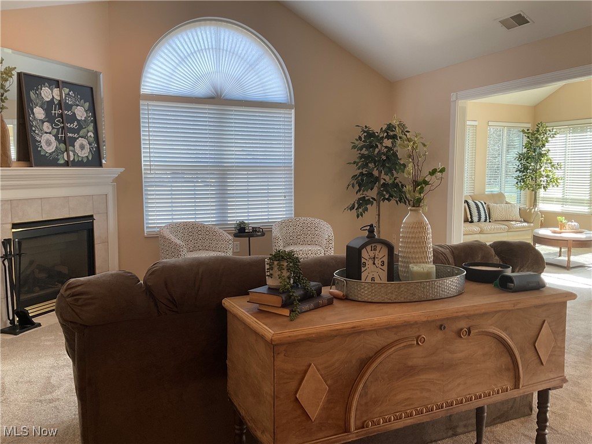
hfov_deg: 61.7
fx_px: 496
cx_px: 296
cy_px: 222
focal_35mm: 29
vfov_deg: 48.2
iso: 40
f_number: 1.8
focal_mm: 3
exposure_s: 1/120
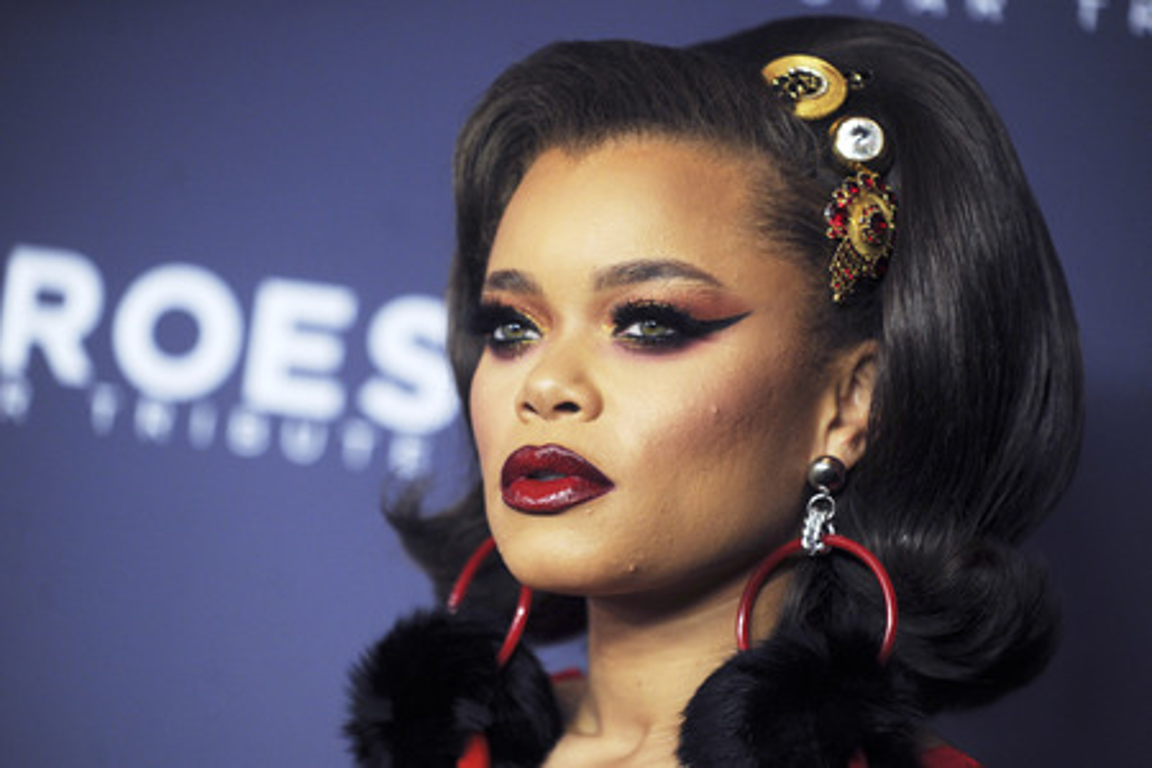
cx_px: 576
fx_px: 4320
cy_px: 384
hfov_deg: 15.2
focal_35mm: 135
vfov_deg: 10.2
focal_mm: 135
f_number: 2.8
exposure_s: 1/160
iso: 1600
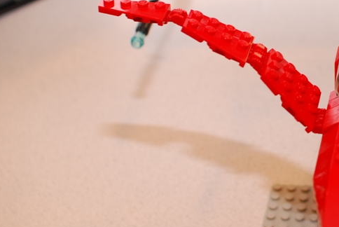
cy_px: 77
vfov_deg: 12.7
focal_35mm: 108
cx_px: 375
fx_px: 1018
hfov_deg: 18.2
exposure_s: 1/30
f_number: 4
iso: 100
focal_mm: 30
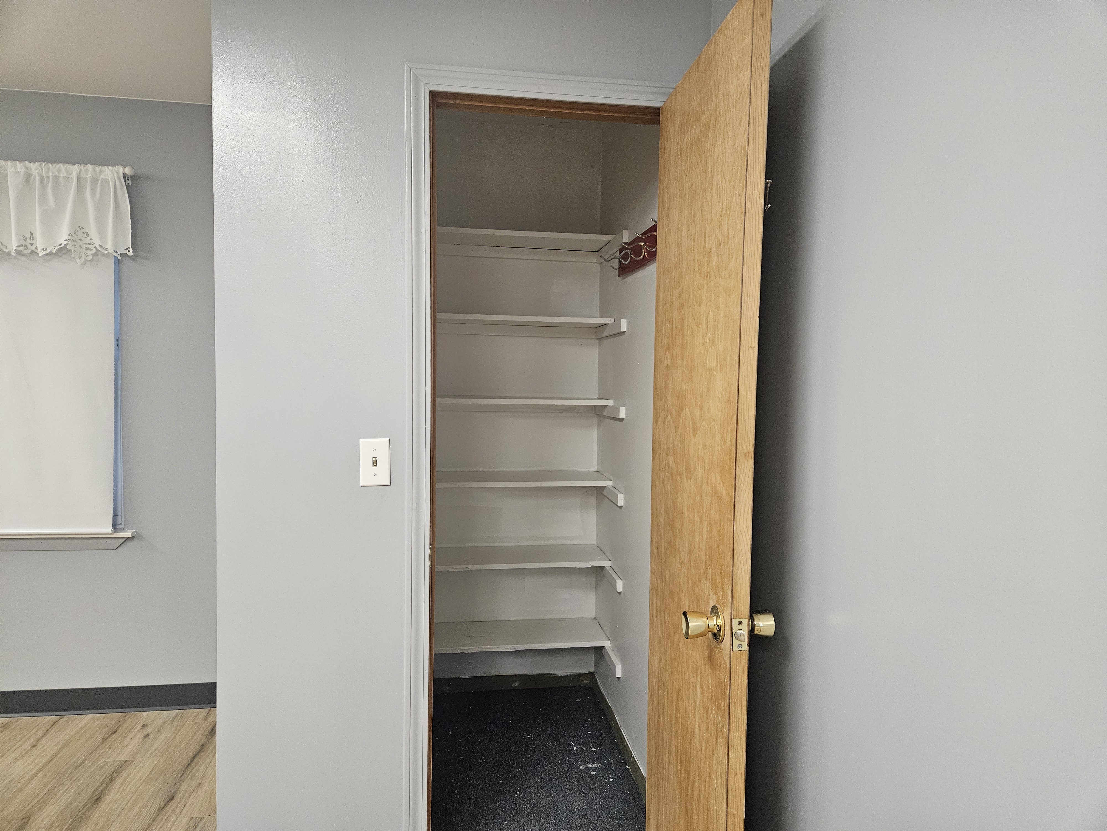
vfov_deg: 58.9
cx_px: 554
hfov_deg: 73.9
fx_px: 736
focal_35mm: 23
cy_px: 416
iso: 500
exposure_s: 1/240
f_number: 1.8
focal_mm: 5.4
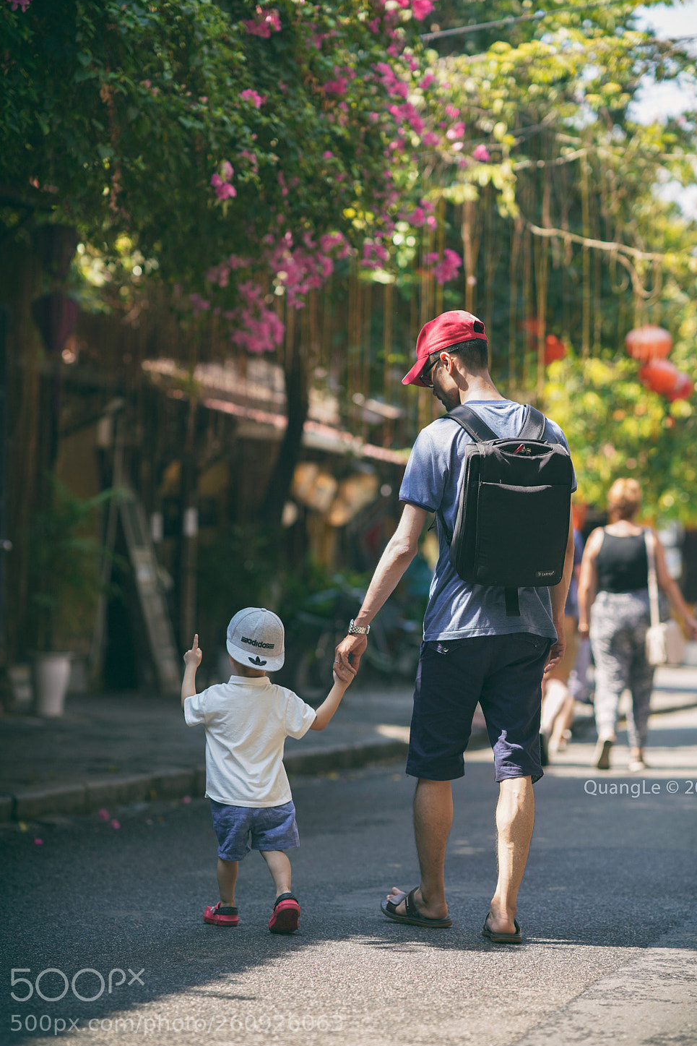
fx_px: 2729
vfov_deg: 21.7
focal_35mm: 94
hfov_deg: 14.6
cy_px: 502
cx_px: 351
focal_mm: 85
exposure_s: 1/640
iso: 100
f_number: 2
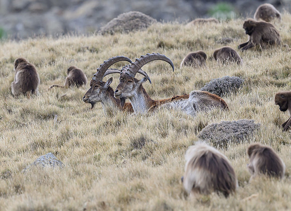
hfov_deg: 3.0
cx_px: 124
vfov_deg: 2.2
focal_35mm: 657
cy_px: 92
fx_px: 5468
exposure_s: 1/2000
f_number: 4
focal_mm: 400
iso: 640
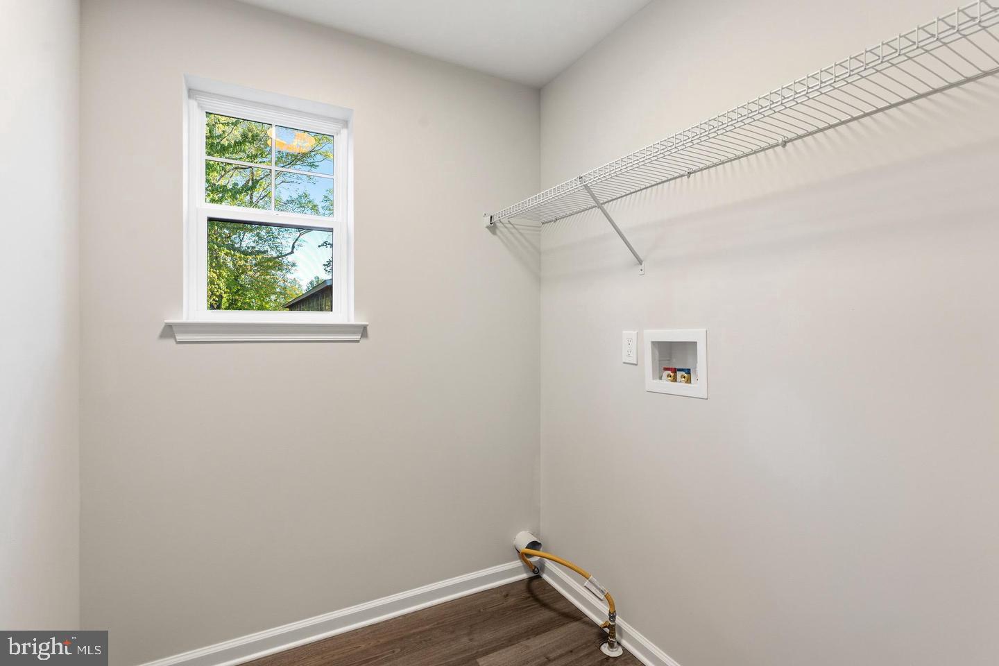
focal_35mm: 16
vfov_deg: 73.7
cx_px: 500
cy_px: 333
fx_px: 444
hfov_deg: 96.7
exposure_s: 1/5
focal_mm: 16
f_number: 8
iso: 500
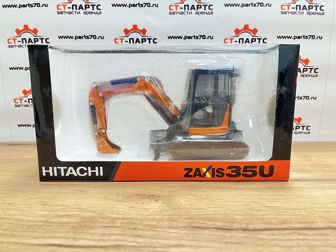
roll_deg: +0.8
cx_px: 168
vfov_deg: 53.1
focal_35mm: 26
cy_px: 126
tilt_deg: -10.1
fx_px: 252
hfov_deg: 67.3
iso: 250
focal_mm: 5.1
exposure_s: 1/50
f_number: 1.6
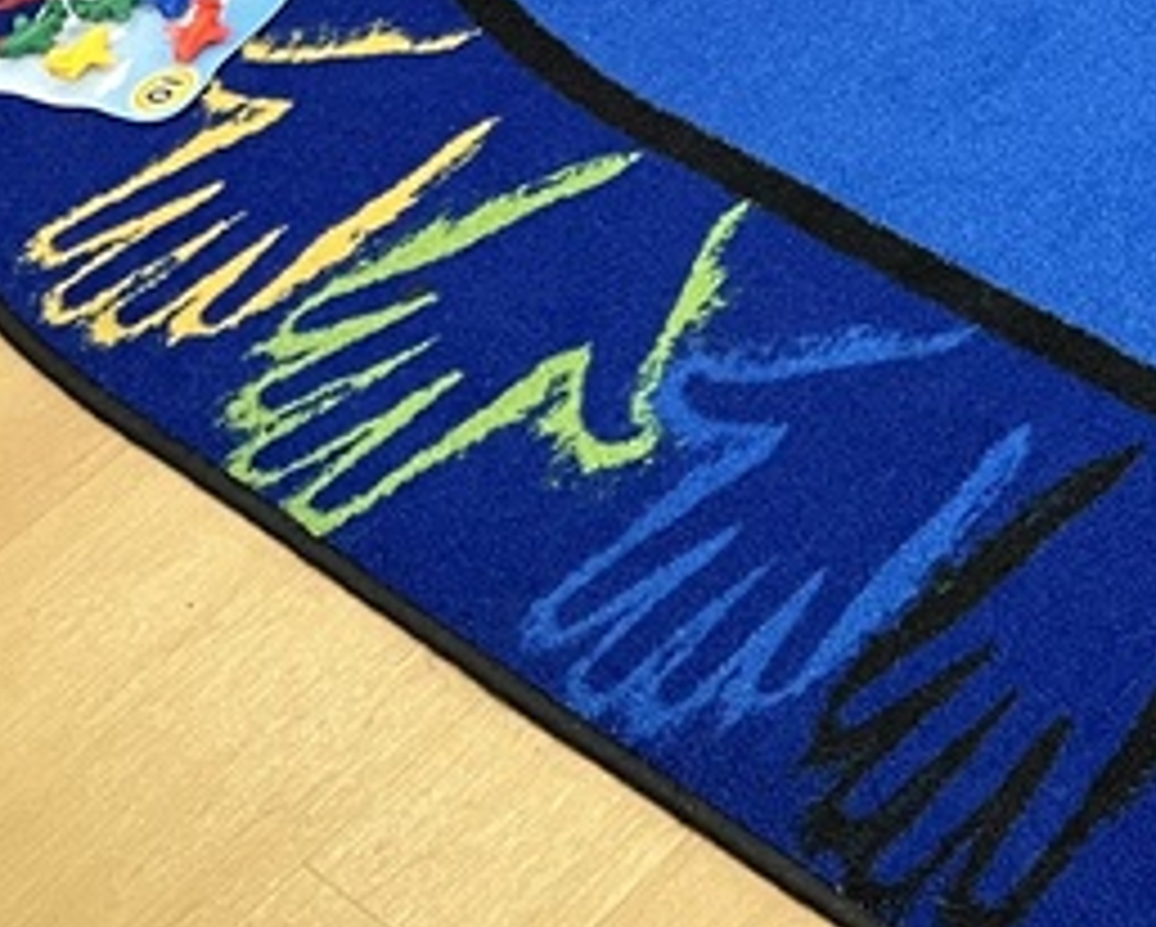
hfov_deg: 16.6
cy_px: -441
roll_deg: +8.1
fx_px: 3458
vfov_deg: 14.3
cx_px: 1898
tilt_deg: -38.1
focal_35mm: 101
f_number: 1.6
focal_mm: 5.1
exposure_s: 1/60
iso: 160
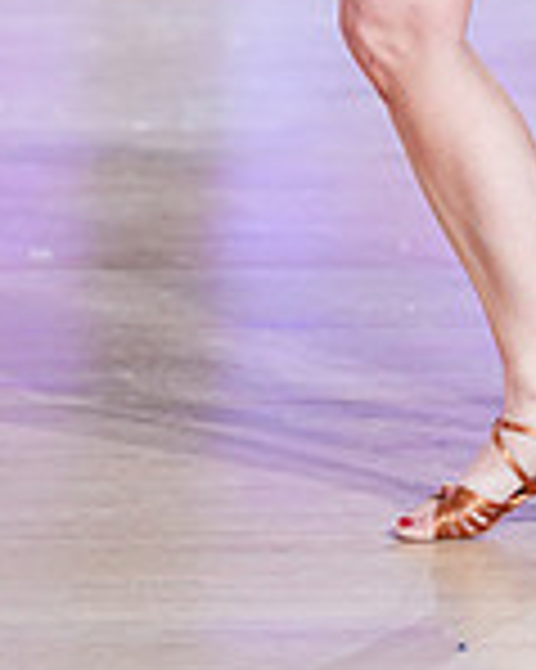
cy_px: -454
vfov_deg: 4.6
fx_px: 8277
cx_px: 818
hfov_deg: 3.7
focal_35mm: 417
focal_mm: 114
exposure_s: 1/400
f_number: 2.8
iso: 2000
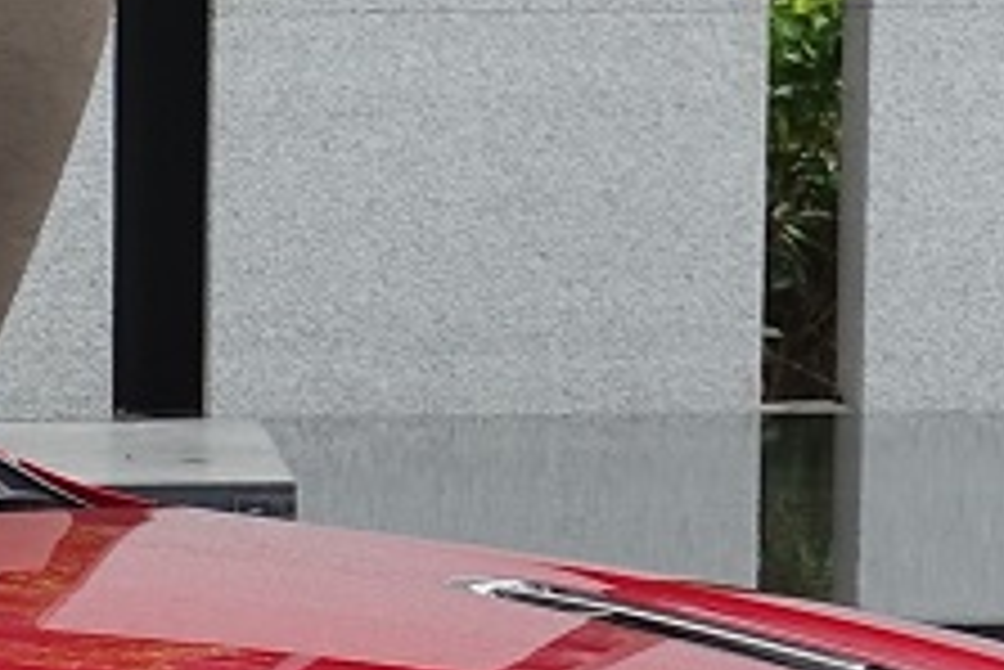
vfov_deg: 4.4
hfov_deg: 6.4
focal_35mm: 309
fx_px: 8623
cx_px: -1121
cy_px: 1338
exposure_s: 1/250
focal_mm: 15.52
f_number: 4
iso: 125
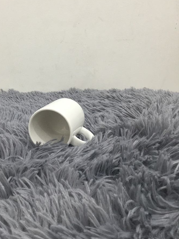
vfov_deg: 44.5
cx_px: 58
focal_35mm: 42
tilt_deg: -10.7
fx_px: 290
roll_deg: +0.7
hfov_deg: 34.0
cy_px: 94
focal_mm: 3.3
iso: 100
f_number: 2.4
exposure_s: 1/33
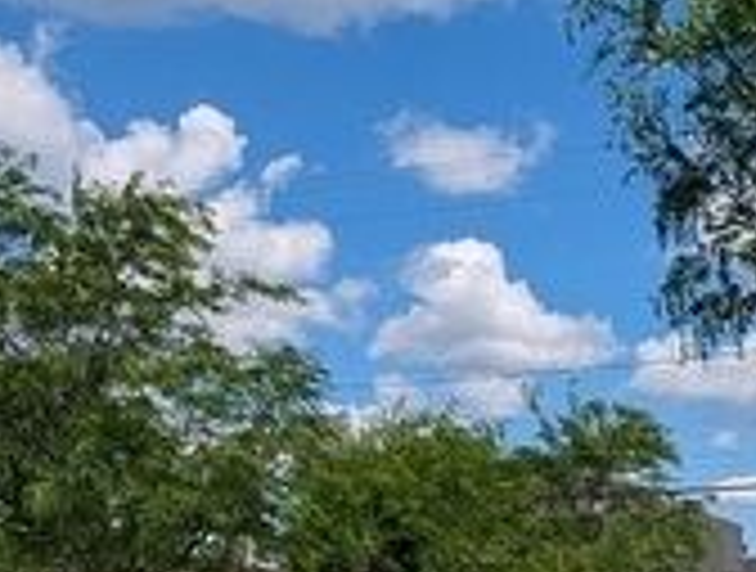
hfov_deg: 25.5
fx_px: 1665
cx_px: 484
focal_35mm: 76
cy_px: 446
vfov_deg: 19.3
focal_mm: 2.35
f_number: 2.2
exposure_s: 1/2653
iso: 52
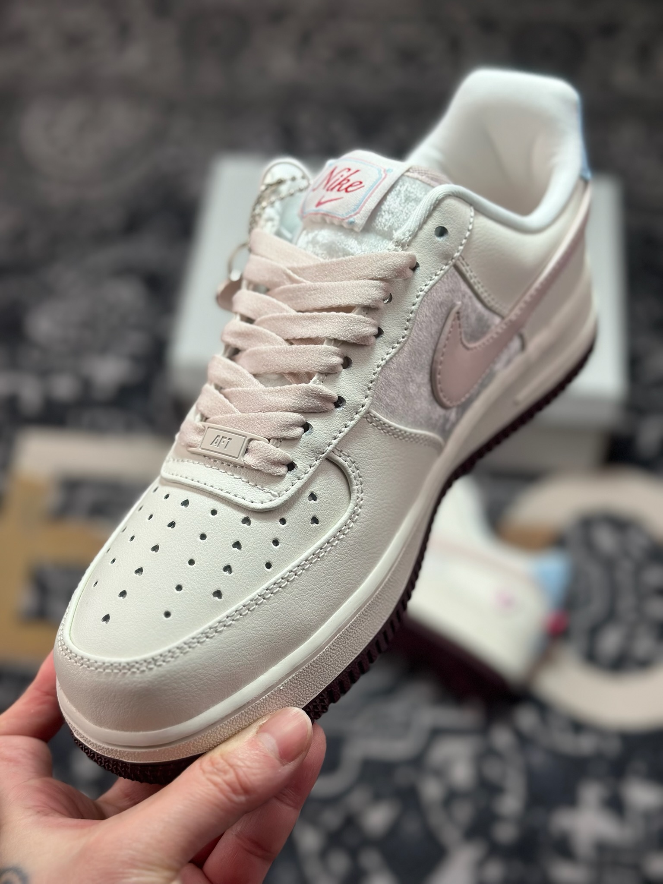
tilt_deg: -53.7
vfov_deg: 39.7
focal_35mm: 48
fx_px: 1226
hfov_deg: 30.3
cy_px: 442
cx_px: 332
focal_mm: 6.86
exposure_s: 1/1395
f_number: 1.78
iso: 80
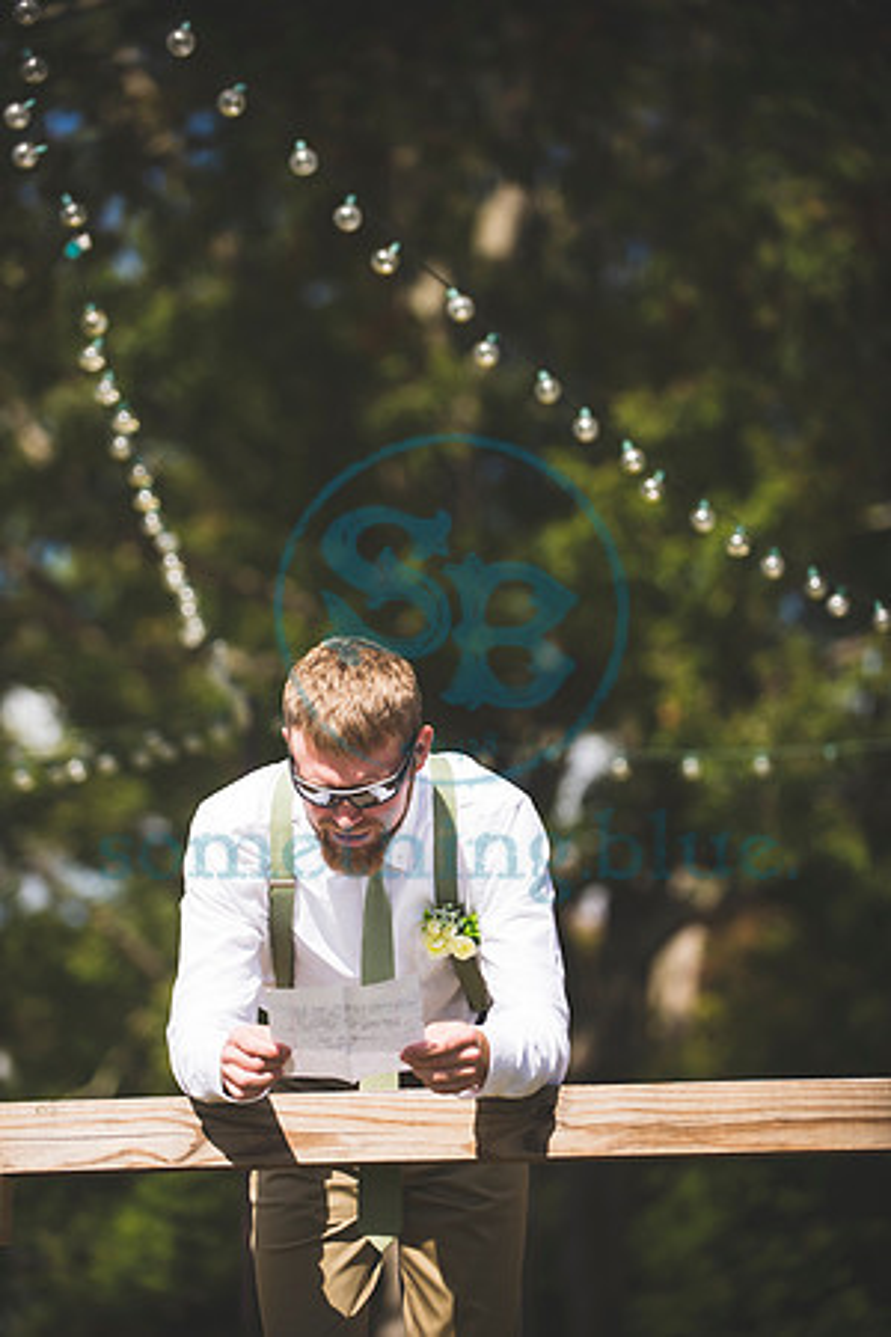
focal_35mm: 116
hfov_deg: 11.8
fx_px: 4306
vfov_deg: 17.6
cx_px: 446
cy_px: 668
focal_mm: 116
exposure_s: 1/3200
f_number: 2.8
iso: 200
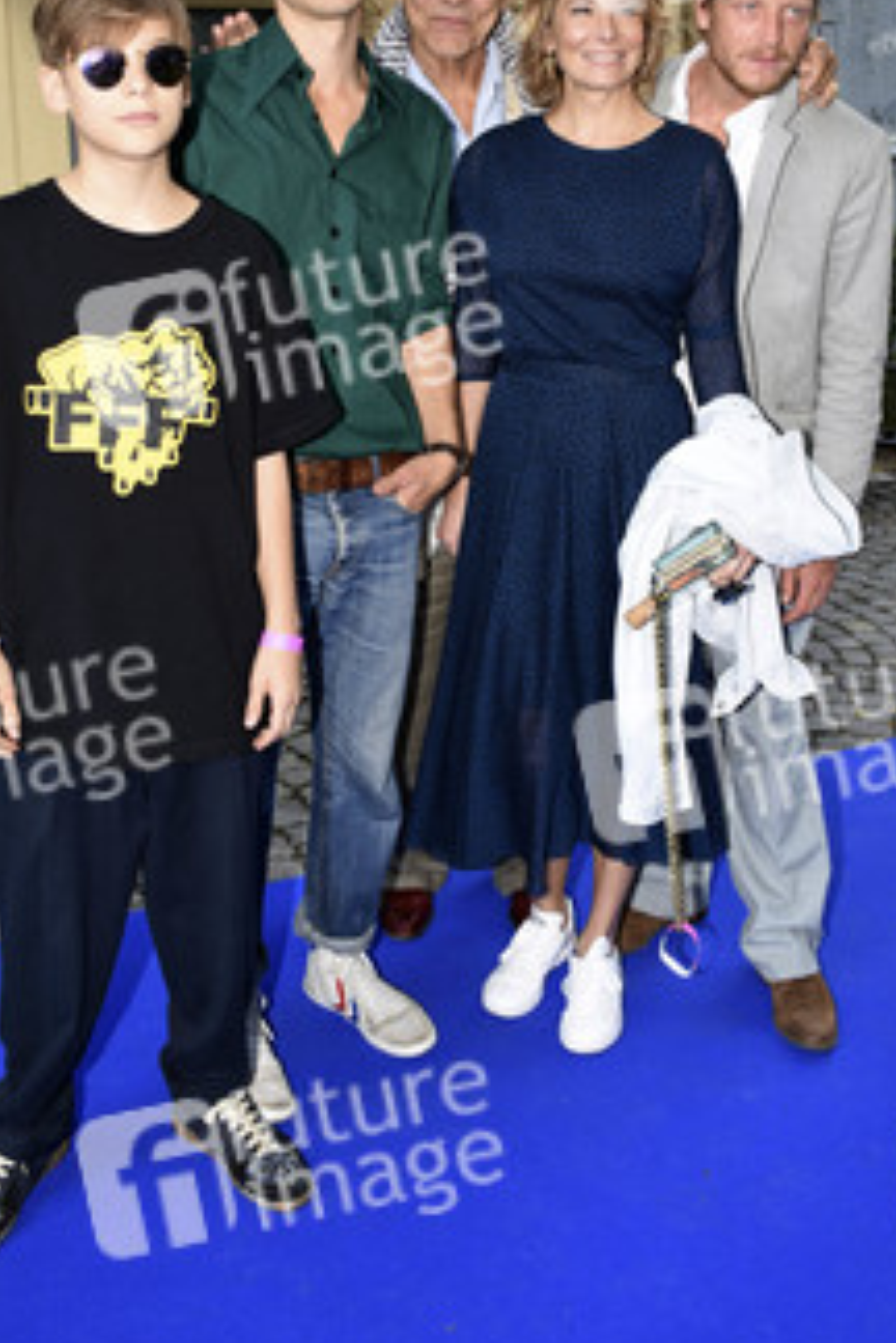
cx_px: 411
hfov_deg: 35.9
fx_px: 1381
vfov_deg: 51.6
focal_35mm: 37
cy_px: 539
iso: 100
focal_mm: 20
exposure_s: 1/160
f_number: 3.5
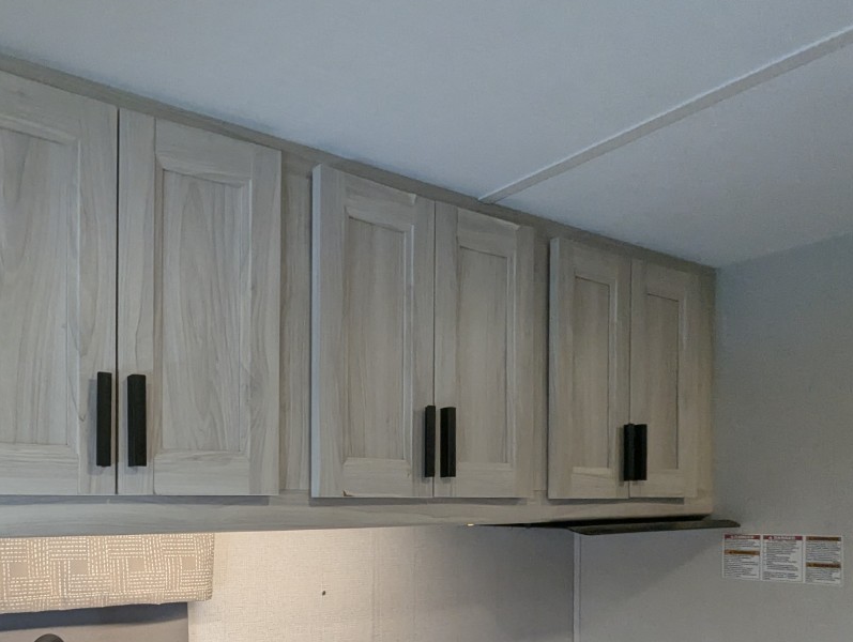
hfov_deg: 60.0
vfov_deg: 47.0
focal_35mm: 28
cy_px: 519
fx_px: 691
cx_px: 215
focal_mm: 2.35
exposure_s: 1/242
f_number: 2.2
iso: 236
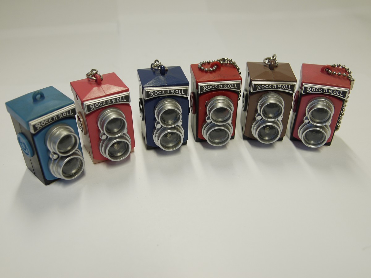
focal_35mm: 36
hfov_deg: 51.4
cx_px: 186
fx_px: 386
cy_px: 139
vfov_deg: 39.7
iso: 160
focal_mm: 18
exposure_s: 1/30
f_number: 3.9
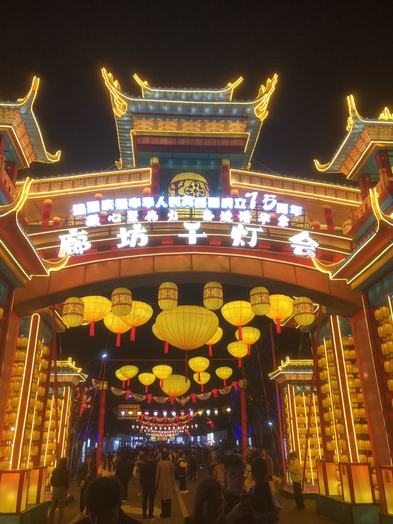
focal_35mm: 28
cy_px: 262
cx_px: 196
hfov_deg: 49.7
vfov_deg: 63.4
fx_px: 424
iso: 25
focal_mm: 4
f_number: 1.8
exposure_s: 1/33
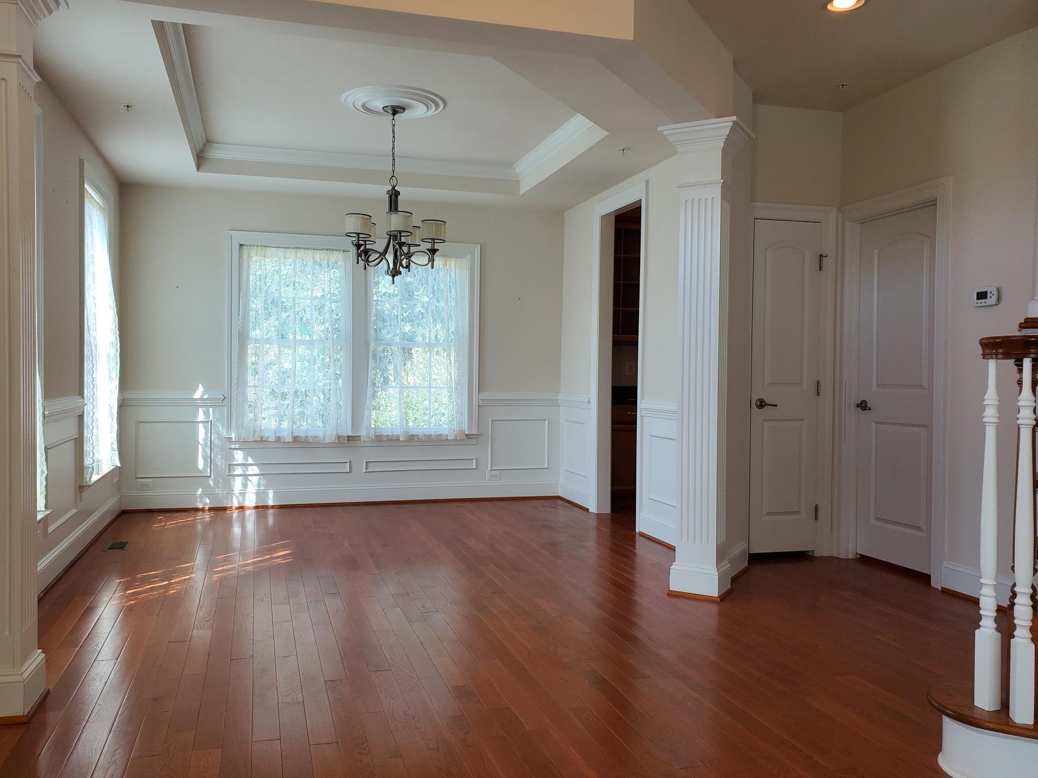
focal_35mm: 28
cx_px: 485
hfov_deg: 63.4
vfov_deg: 49.7
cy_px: 406
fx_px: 840
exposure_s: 1/120
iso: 100
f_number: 2.4
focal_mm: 4.3
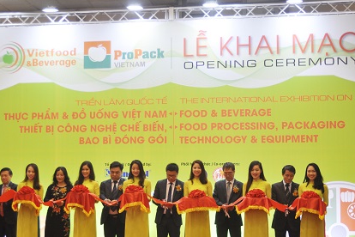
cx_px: 151
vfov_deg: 8.4
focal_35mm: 163
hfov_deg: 12.6
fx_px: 1607
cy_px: 137
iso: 500
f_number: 4.5
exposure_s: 1/80
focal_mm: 90
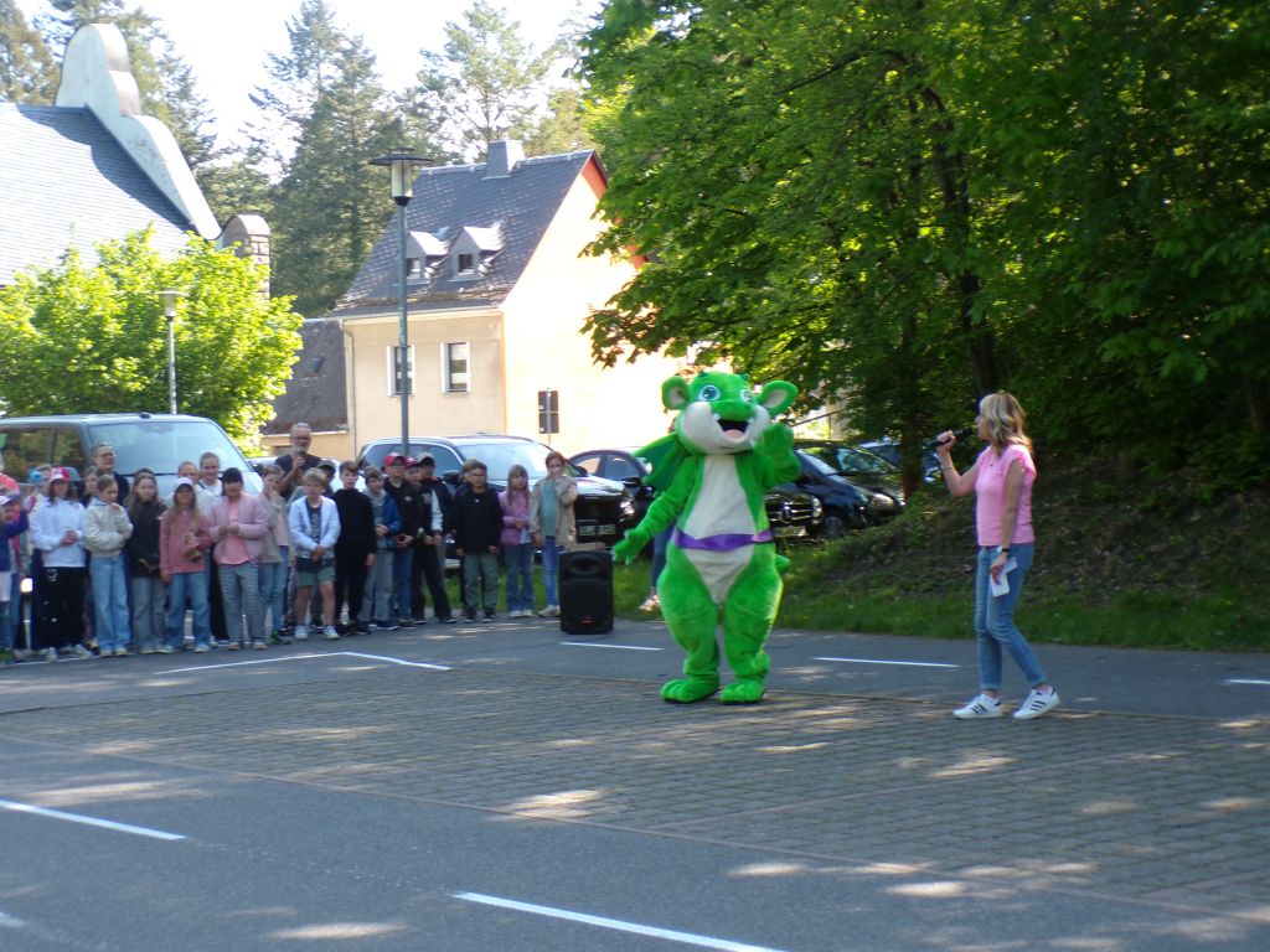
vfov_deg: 22.6
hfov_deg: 29.8
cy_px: 476
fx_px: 2385
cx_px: 635
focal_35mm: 65
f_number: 3.8
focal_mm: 11.6
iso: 102
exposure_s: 1/100
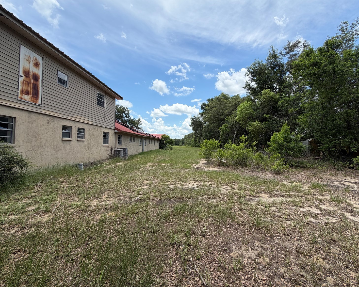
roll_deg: -1.0
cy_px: 140
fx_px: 159
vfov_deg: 84.0
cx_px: 193
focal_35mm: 15
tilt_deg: +2.2
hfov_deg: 96.6
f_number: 2.2
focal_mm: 2.22
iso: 25
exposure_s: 1/770
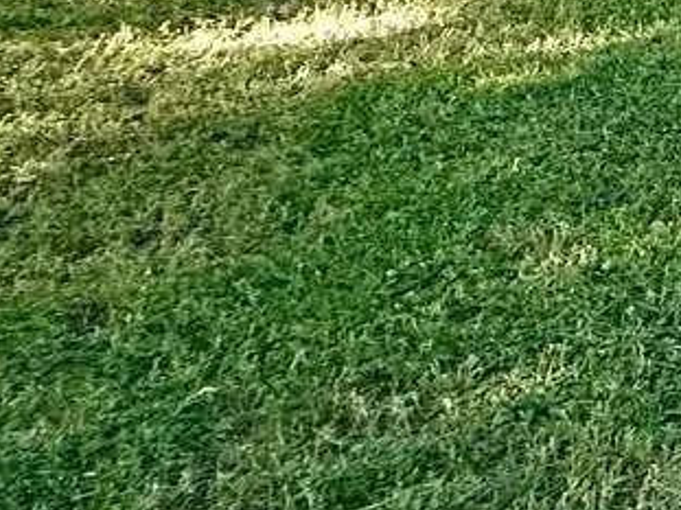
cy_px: -363
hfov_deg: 14.1
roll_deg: -0.3
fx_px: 1416
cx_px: 1732
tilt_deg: +0.8
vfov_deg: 17.3
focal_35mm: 72
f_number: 2.2
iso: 50
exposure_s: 1/664
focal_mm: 2.22
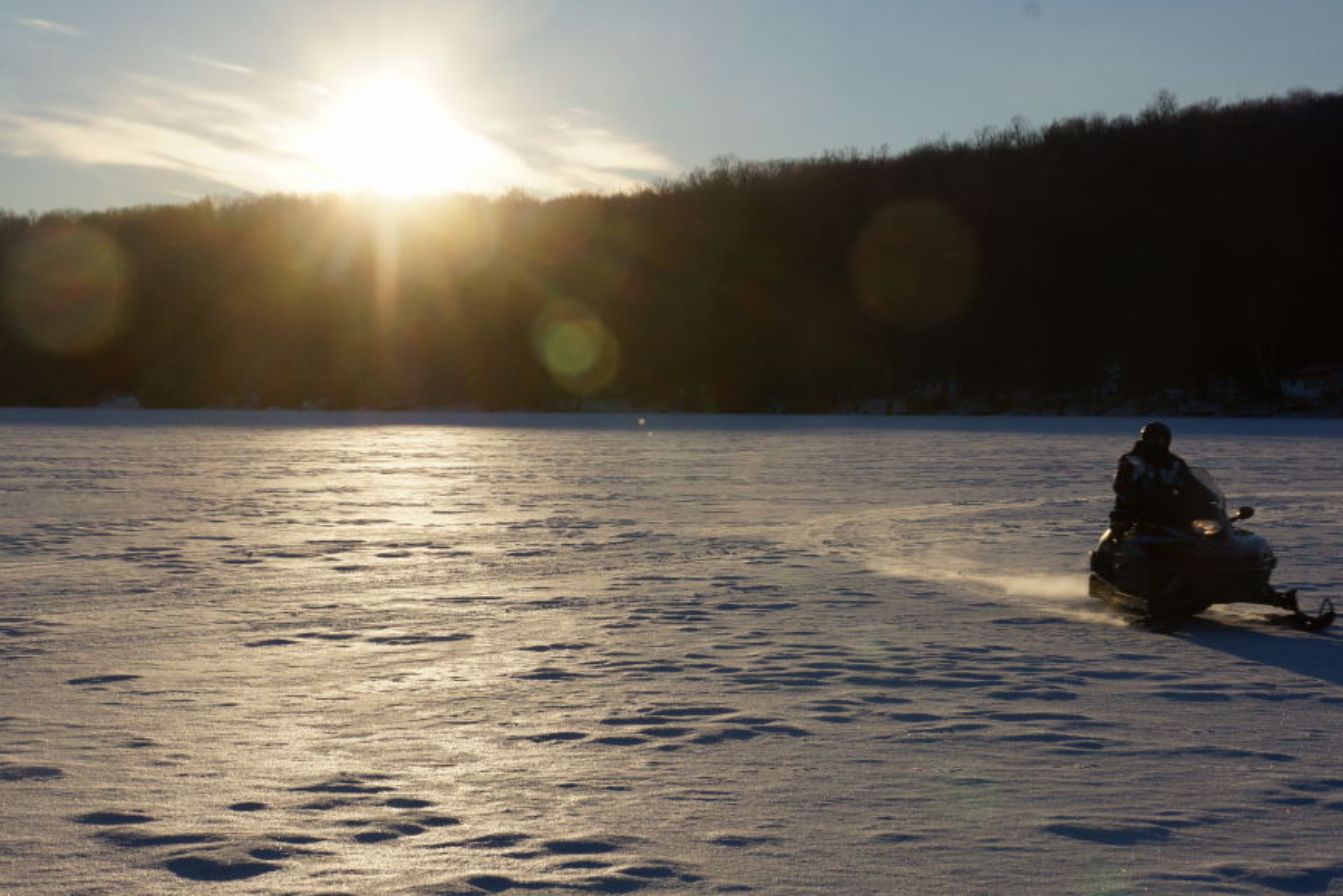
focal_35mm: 69
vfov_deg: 19.7
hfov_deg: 29.2
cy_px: 462
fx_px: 2575
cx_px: 714
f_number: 11
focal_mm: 40
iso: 100
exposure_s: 1/125
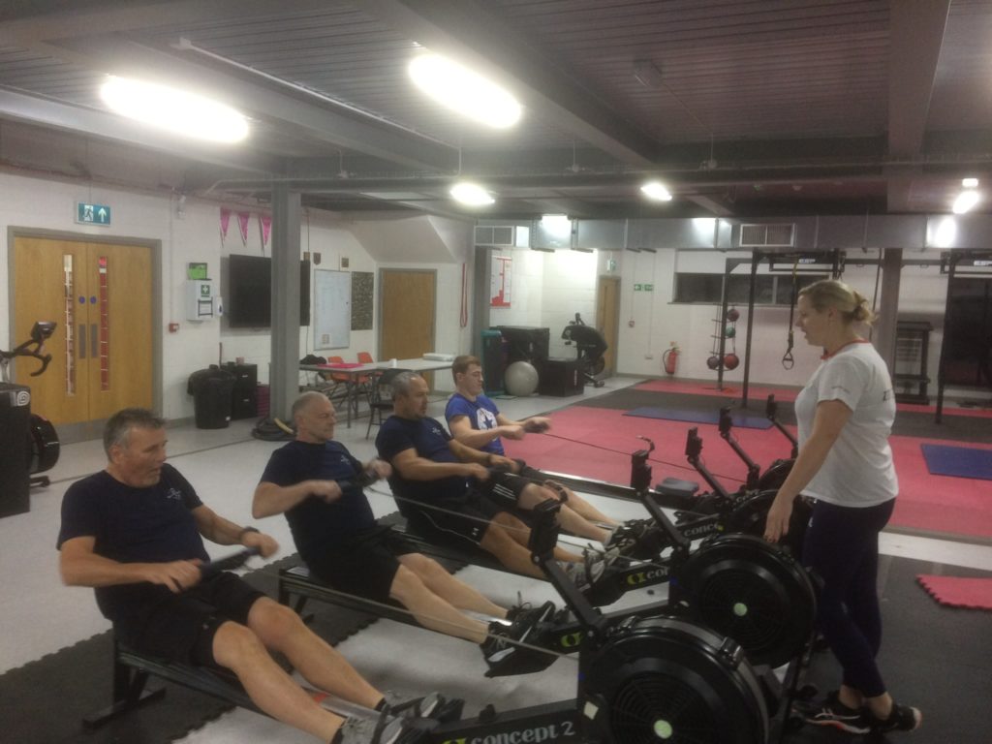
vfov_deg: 48.2
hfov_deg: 61.7
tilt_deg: -6.2
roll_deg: -2.2
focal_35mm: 29
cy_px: 372
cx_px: 496
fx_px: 831
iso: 160
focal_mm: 4.15
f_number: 2.2
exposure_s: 1/33
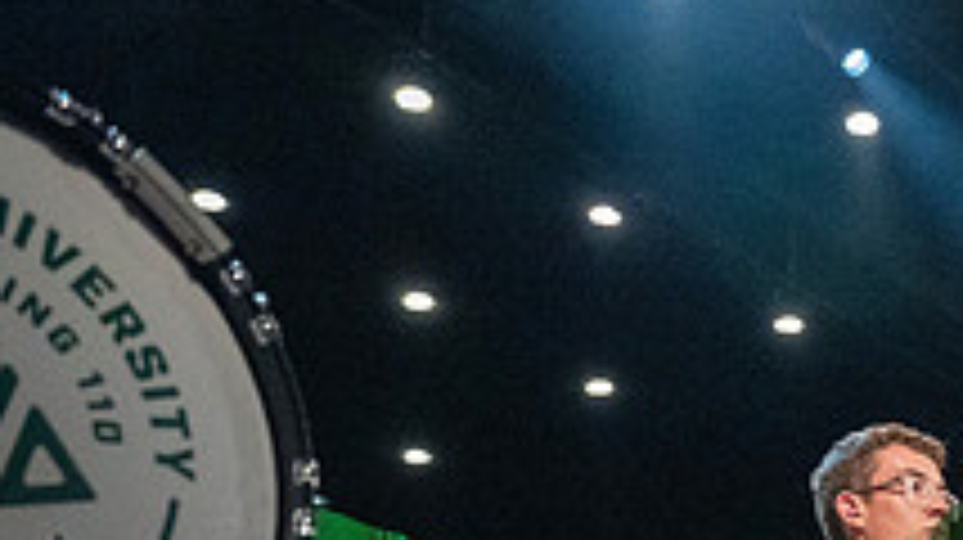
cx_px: 1264
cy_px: 704
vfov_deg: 16.1
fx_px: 1812
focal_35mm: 71
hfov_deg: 25.5
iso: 12800
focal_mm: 25
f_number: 2.8
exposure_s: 1/500
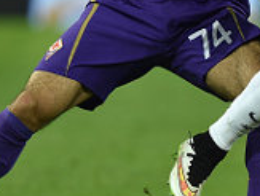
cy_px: -7
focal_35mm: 1317
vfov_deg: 1.1
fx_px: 9914
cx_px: 297
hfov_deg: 1.5
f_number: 4
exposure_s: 1/1600
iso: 1600
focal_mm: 400
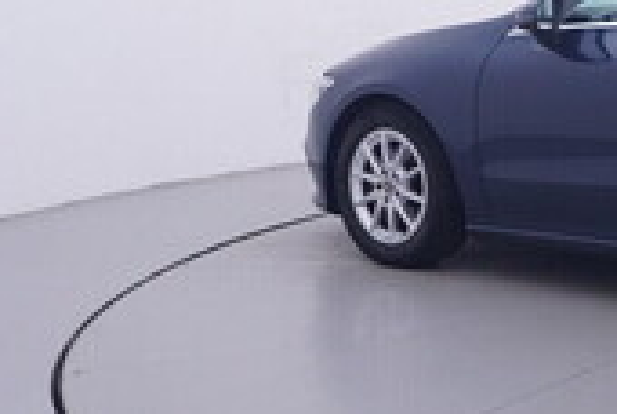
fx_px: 1247
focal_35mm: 73
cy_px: 27
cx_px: 837
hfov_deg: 23.9
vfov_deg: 18.5
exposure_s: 1/80
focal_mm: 15
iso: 200
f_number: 5
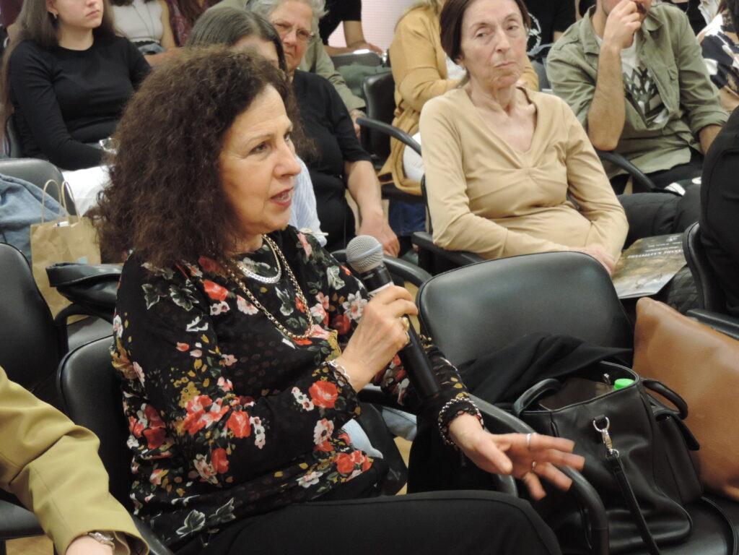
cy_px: 278
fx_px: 1921
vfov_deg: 16.4
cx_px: 370
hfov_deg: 21.8
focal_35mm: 90
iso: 800
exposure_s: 1/15
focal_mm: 16
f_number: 4.1
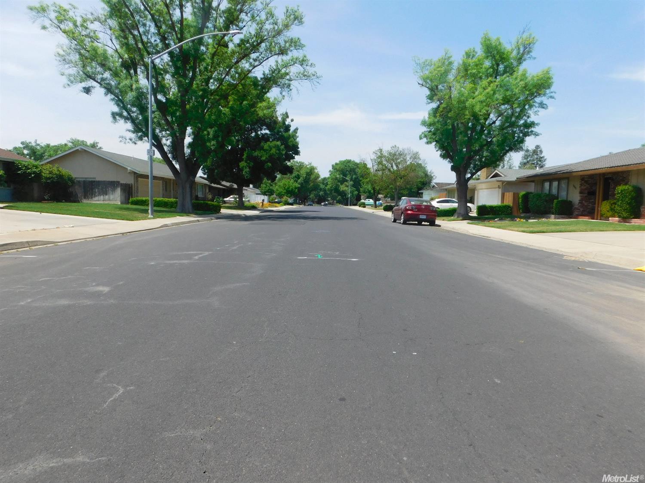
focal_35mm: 23
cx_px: 322
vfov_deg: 58.9
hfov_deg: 73.9
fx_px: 428
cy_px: 242
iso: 125
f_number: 3
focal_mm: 4
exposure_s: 1/1500
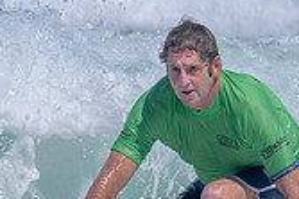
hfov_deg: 0.6
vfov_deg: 0.4
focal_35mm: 3194
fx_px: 26501
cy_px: 219
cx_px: 356
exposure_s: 1/2000
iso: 450
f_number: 11
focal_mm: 680
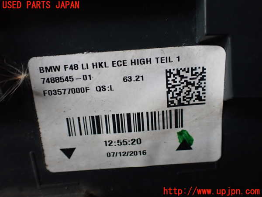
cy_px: 98
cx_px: 131
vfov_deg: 46.8
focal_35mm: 30
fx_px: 227
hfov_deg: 60.0
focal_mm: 5.4
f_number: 2.3
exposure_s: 1/125
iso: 400
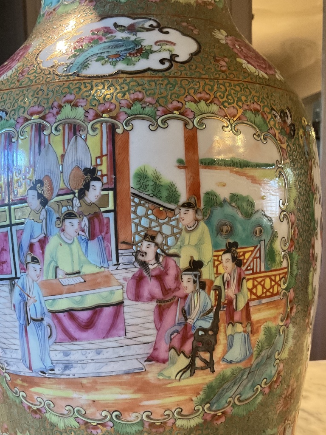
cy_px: 234
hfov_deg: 41.8
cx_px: 151
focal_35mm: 34
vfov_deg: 53.9
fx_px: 427
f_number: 1.8
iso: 200
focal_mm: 3
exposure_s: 1/50
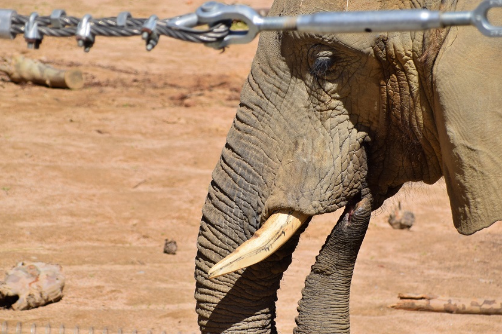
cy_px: 186
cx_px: 219
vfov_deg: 5.1
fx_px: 3735
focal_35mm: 268
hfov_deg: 7.7
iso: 200
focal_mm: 150
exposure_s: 1/800
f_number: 7.1
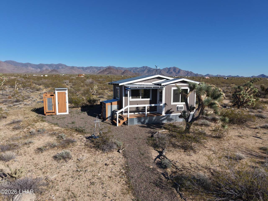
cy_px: 100
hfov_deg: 71.6
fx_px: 186
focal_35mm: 24
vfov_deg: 56.8
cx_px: 134
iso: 130
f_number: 1.8
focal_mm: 8.67
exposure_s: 1/5000
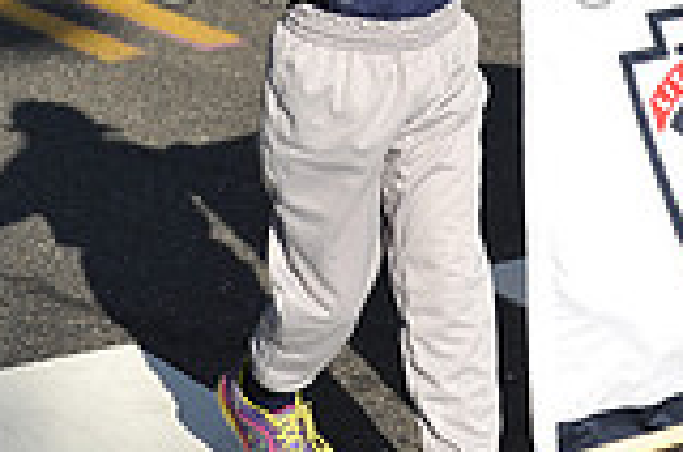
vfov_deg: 9.7
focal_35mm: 138
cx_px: 406
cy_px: -183
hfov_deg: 14.9
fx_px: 2613
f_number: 2.8
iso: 400
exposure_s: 1/8000
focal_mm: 38
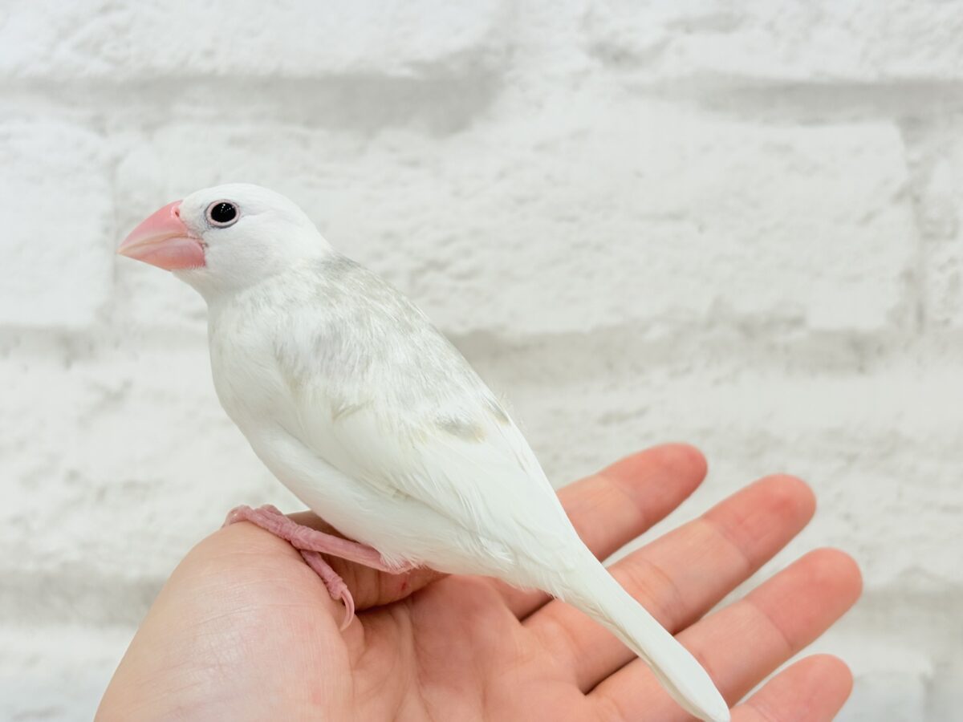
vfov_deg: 28.0
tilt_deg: -4.2
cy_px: 361
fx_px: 1447
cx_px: 482
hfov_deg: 36.8
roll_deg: +0.1
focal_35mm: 52
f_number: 1.6
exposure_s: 1/50
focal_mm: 5.96
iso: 25
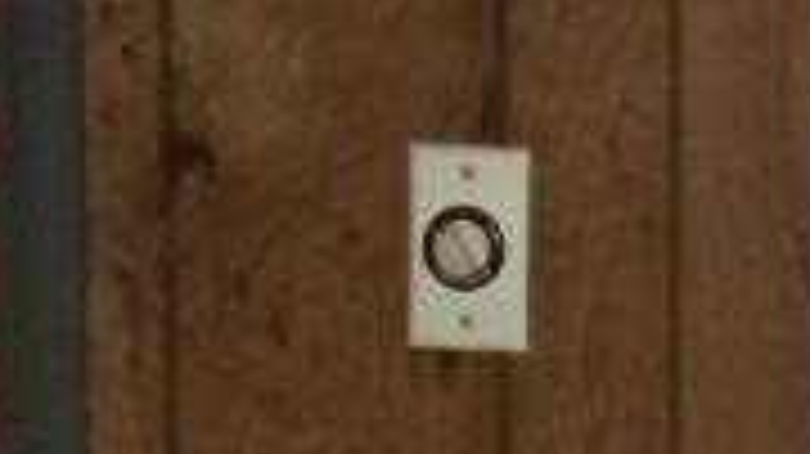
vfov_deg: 5.5
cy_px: 634
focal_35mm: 217
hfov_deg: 9.7
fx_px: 4658
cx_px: 1130
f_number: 2.8
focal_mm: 7.54
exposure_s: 1/30
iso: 200
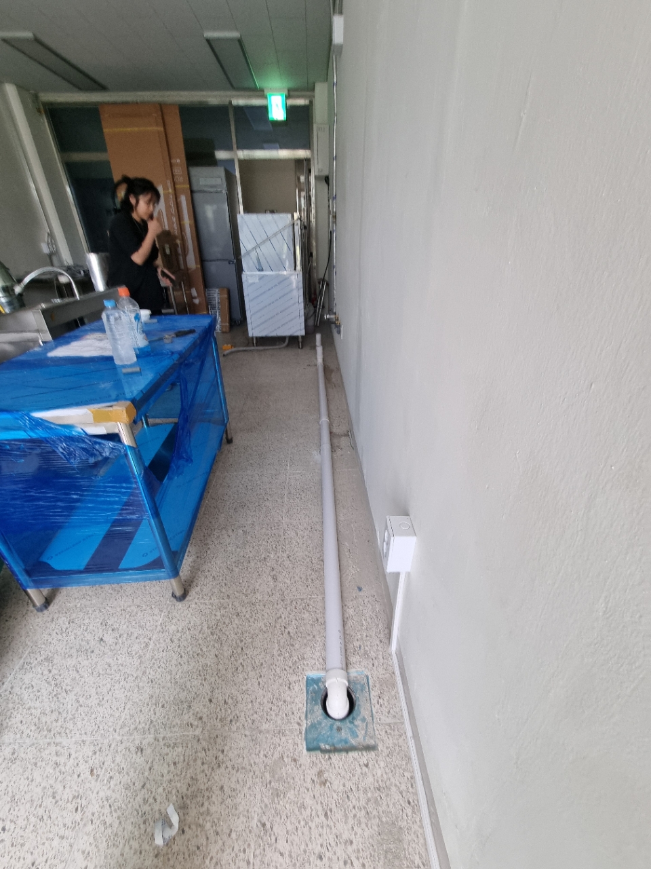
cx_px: 326
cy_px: 434
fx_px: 326
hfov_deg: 89.9
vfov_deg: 106.2
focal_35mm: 13
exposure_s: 1/60
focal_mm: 2.2
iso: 200
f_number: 2.2
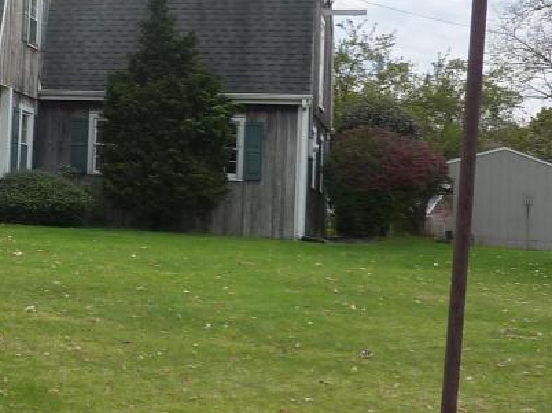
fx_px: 1259
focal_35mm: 79
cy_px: 119
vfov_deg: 18.6
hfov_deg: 22.5
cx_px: -137
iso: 125
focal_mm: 4.1
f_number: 4
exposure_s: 1/200
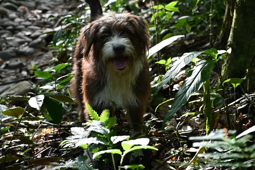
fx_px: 630
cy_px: 78
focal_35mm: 89
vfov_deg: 15.3
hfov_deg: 22.9
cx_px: 117
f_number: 4.5
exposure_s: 1/80
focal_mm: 50
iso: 900
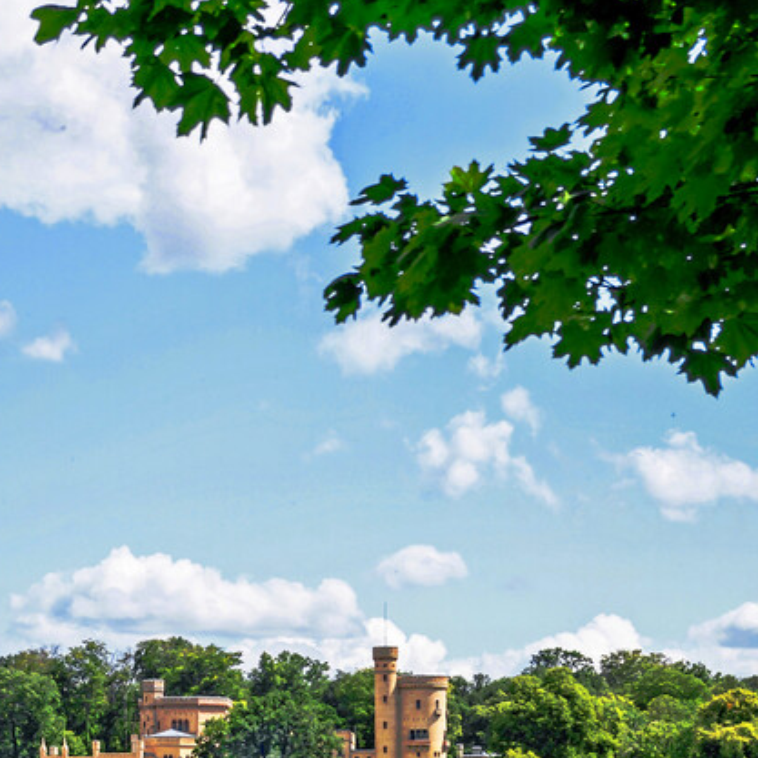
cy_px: 781
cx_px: 198
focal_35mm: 137
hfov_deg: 12.7
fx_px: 3394
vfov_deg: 12.6
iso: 100
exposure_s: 1/400
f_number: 7.1
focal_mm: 32
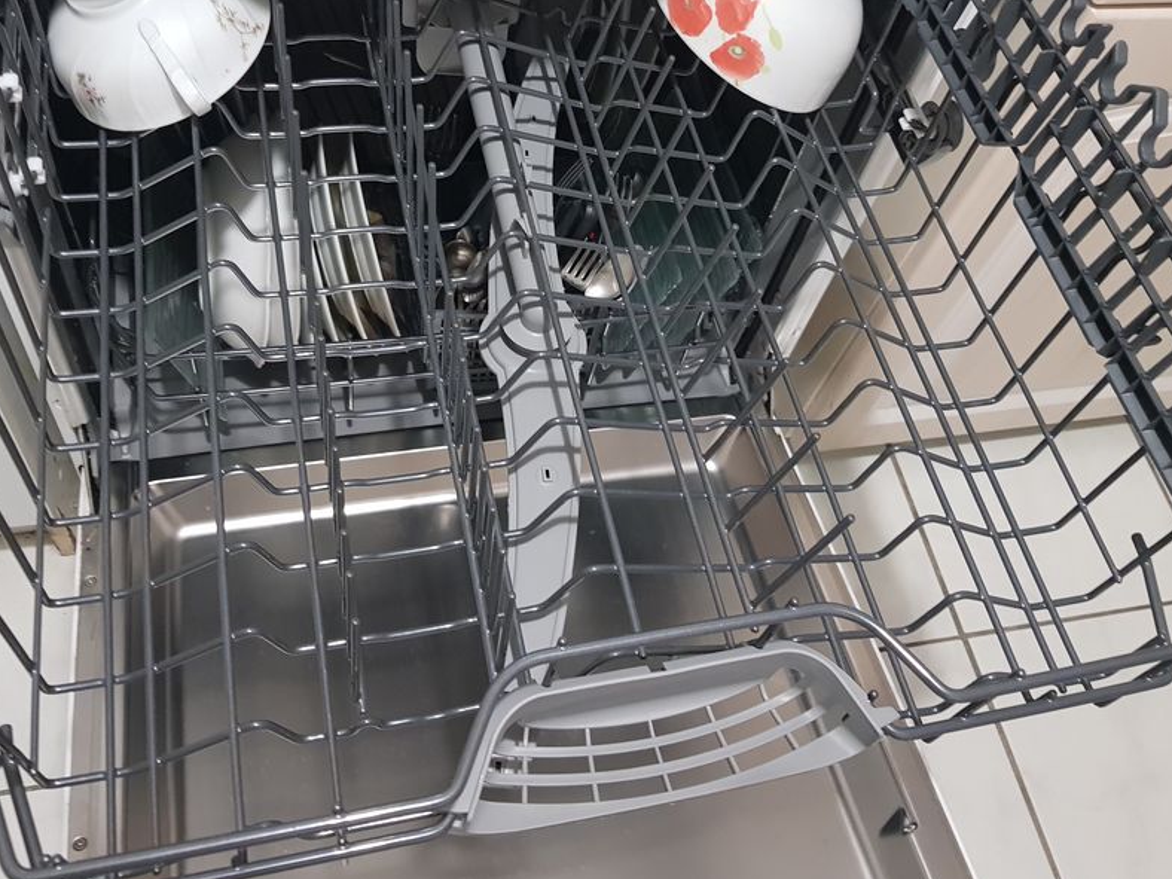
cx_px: 590
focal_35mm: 33
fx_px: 1117
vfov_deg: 42.8
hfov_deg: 55.4
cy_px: 361
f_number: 1.7
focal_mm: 4.2
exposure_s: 1/11
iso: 200
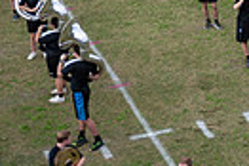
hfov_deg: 9.7
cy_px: -83
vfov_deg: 6.6
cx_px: 428
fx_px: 1409
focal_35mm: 204
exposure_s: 1/1250
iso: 100
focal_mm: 46
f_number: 2.8
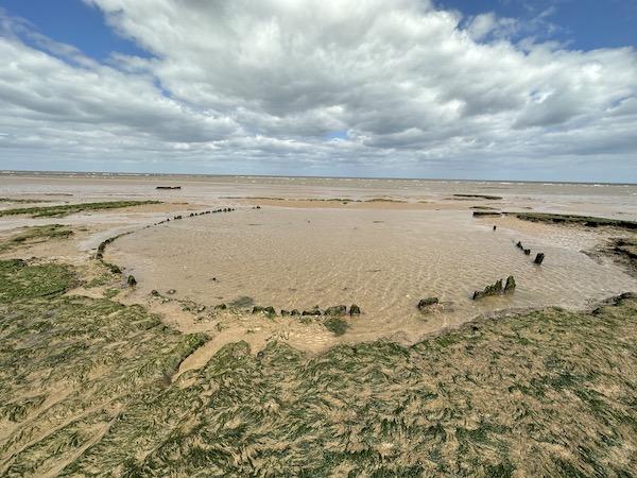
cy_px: 239
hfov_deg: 102.1
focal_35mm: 14
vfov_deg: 85.7
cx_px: 318
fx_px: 258
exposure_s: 1/2564
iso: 50
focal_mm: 2.22
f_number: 2.2
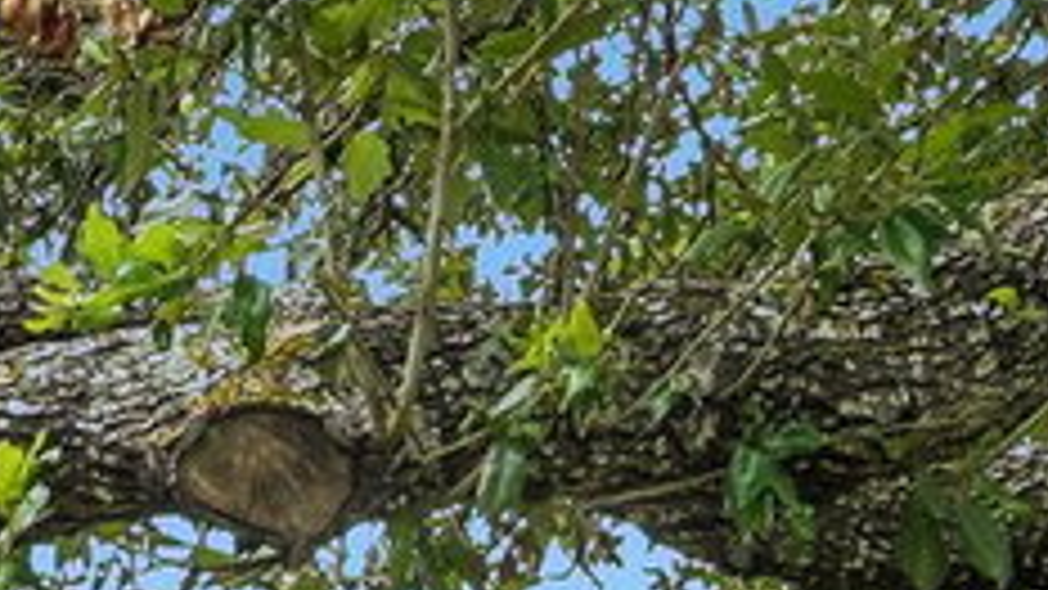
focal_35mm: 215
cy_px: 2288
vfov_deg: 5.1
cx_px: -868
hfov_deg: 9.5
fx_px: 5964
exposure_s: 1/100
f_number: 8
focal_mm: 29.5
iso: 100
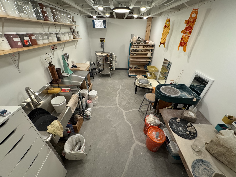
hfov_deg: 102.1
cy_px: 88
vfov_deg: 85.7
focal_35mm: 14
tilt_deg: -32.5
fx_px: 95
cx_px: 118
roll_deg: -1.6
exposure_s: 1/120
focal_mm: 2.22
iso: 200
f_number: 2.2
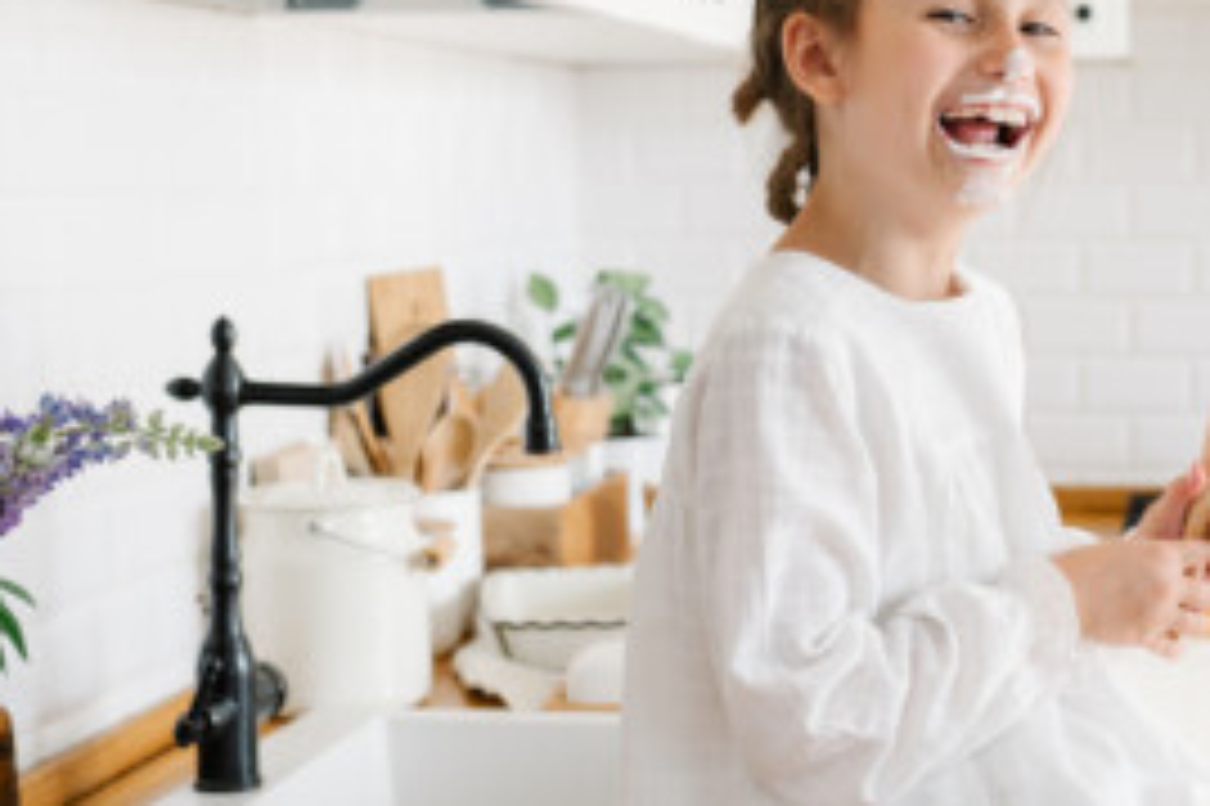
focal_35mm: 75
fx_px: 2519
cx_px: 999
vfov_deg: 18.1
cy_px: 581
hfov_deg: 26.4
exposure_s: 1/400
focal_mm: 35
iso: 800
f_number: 2.8
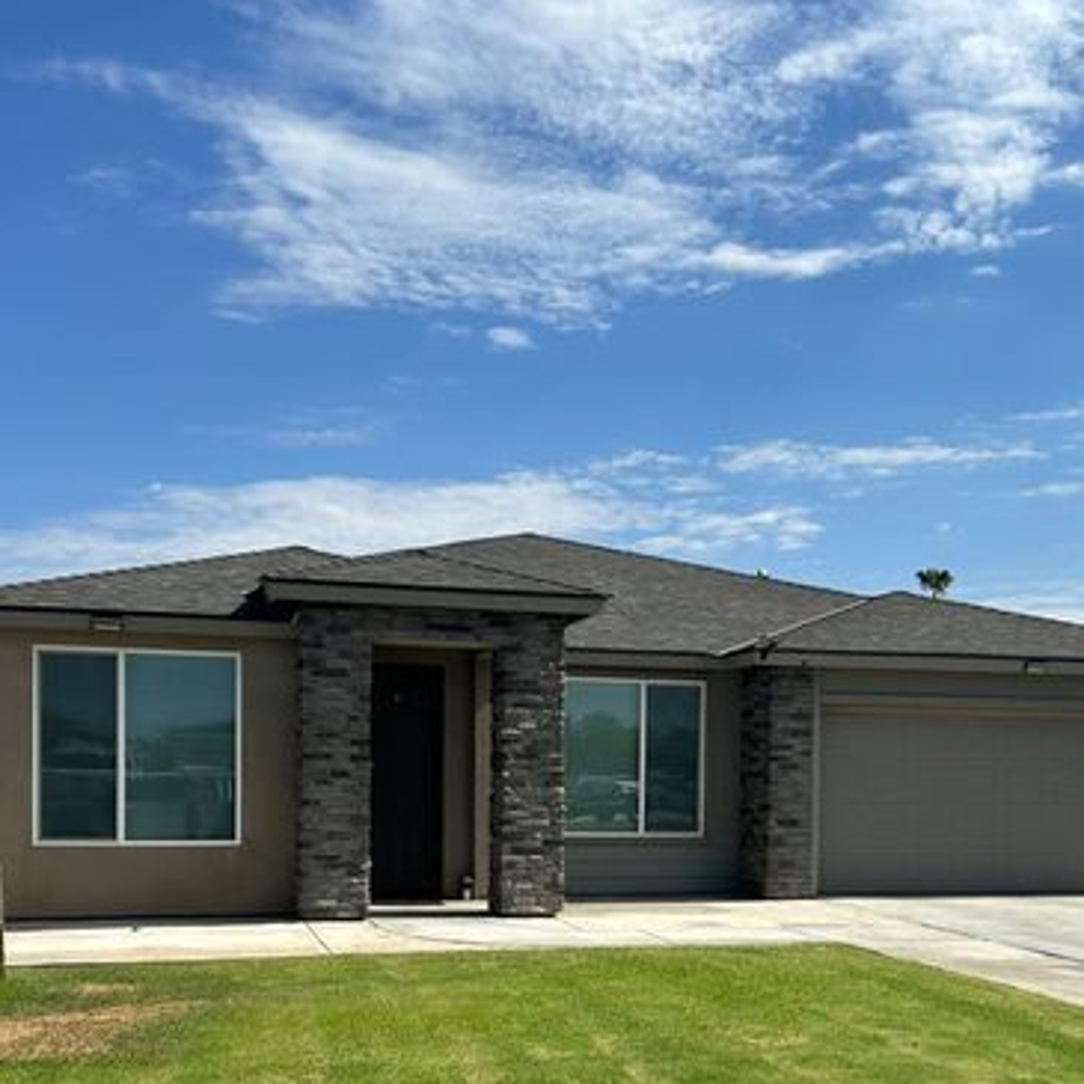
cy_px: 797
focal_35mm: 42
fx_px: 1488
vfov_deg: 39.1
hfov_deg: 39.9
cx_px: 618
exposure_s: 1/5587
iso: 50
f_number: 1.5
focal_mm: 5.7
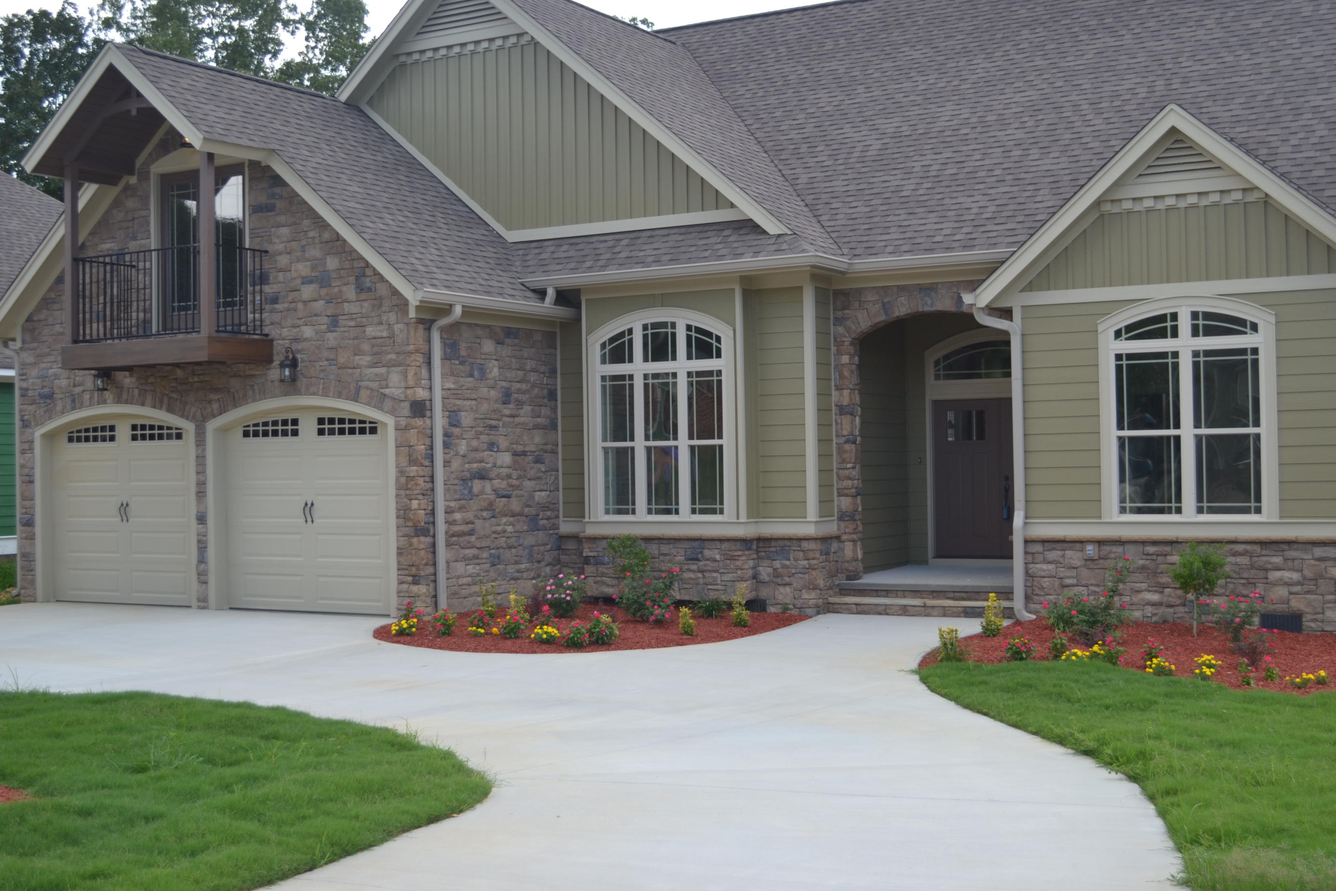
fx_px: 1596
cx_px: 735
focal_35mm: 43
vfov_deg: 31.2
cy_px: 414
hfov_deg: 45.4
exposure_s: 1/200
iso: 100
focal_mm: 26
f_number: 4.2
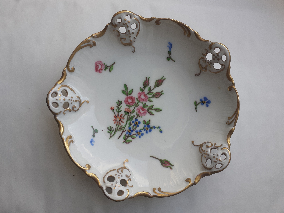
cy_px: 106
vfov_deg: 51.4
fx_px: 222
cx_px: 142
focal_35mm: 27
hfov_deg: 65.3
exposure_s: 1/265
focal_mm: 3.6
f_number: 1.9
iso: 40
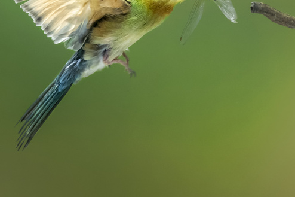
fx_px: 1925
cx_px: 217
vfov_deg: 5.8
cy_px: 14
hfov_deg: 8.8
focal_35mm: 235
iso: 1250
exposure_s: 1/1250
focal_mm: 116
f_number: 7.1
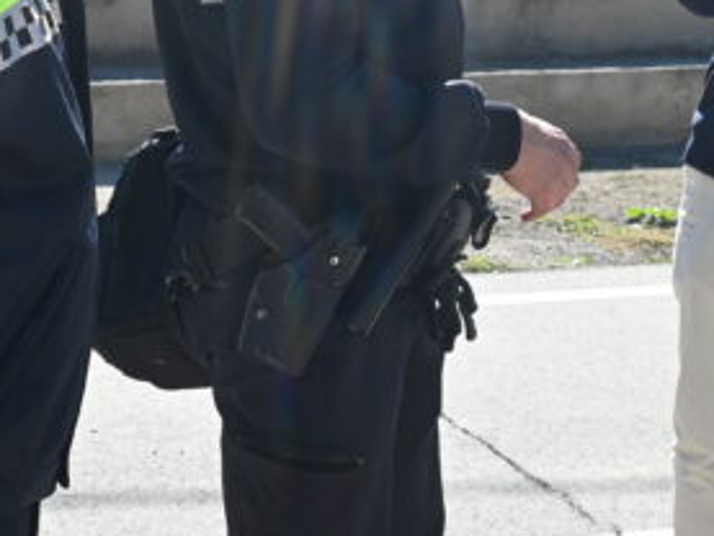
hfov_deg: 18.9
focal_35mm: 104
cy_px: 133
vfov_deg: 14.2
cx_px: 242
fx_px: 2144
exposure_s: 1/250
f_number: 6.3
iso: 100
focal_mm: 19.5
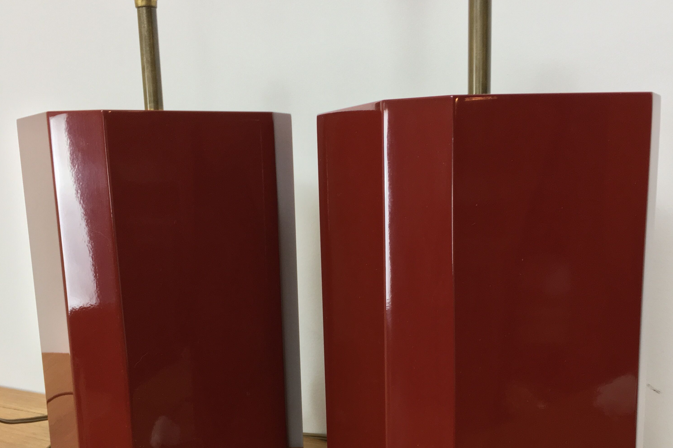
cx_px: 339
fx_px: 766
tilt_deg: -12.2
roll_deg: +0.1
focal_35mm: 41
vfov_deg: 32.1
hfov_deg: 47.4
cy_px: 332
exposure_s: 1/33
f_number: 2.2
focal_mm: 4.15
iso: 64
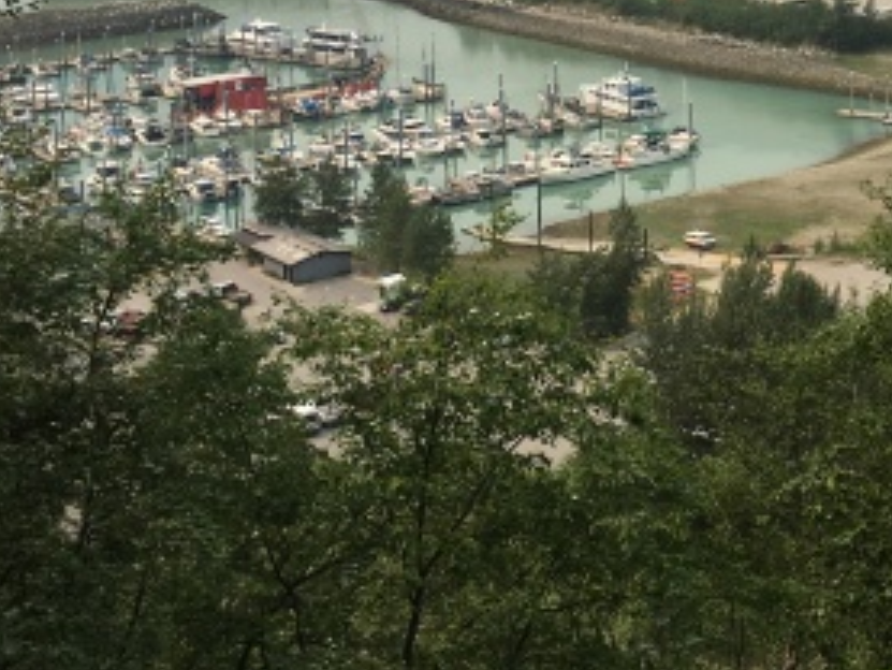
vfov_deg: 21.0
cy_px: -39
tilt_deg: -6.5
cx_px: 815
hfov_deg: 27.8
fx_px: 1727
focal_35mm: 67
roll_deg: +2.2
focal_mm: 4.15
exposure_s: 1/1923
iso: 25
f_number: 2.2
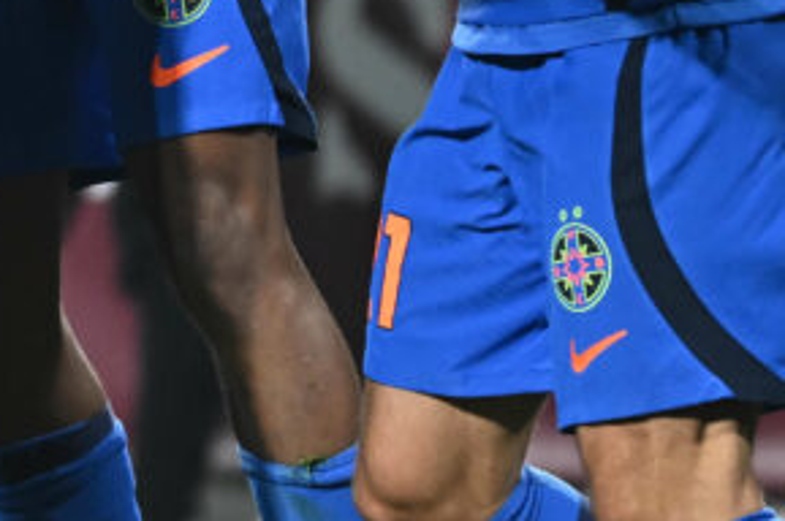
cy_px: -56
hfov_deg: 1.4
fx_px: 31691
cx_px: -704
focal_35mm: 1455
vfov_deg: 0.9
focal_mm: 300
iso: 2000
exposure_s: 1/1600
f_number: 2.8
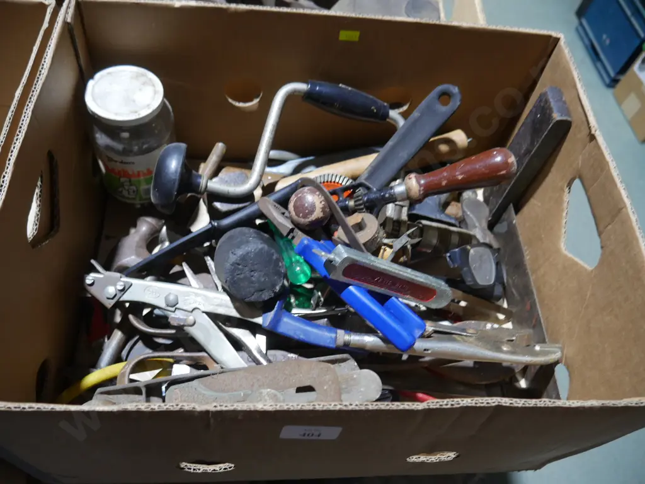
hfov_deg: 63.4
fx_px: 522
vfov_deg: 49.7
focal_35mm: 28
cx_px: 322
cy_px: 242
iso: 640
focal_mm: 14
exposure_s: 1/60
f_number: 3.5
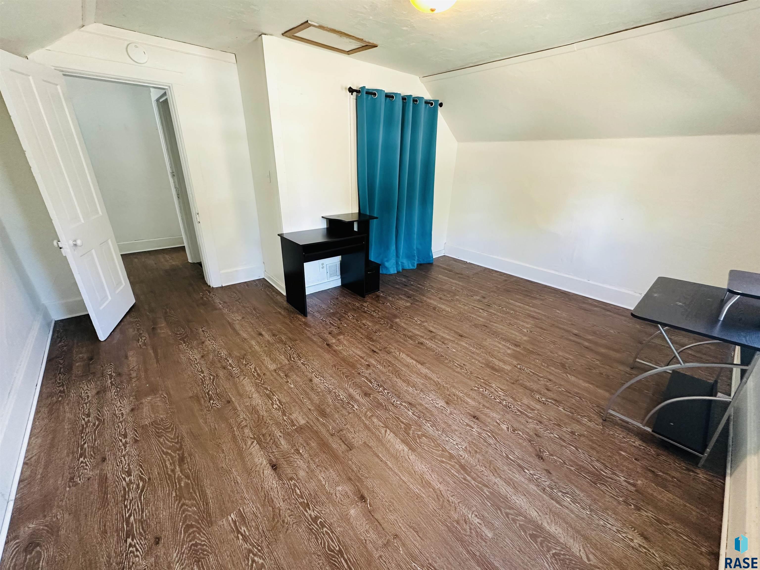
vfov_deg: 85.7
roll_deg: -1.5
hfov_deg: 102.1
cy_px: 285
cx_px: 380
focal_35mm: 14
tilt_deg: -22.0
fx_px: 307
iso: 320
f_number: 2.2
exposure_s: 1/60
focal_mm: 2.22
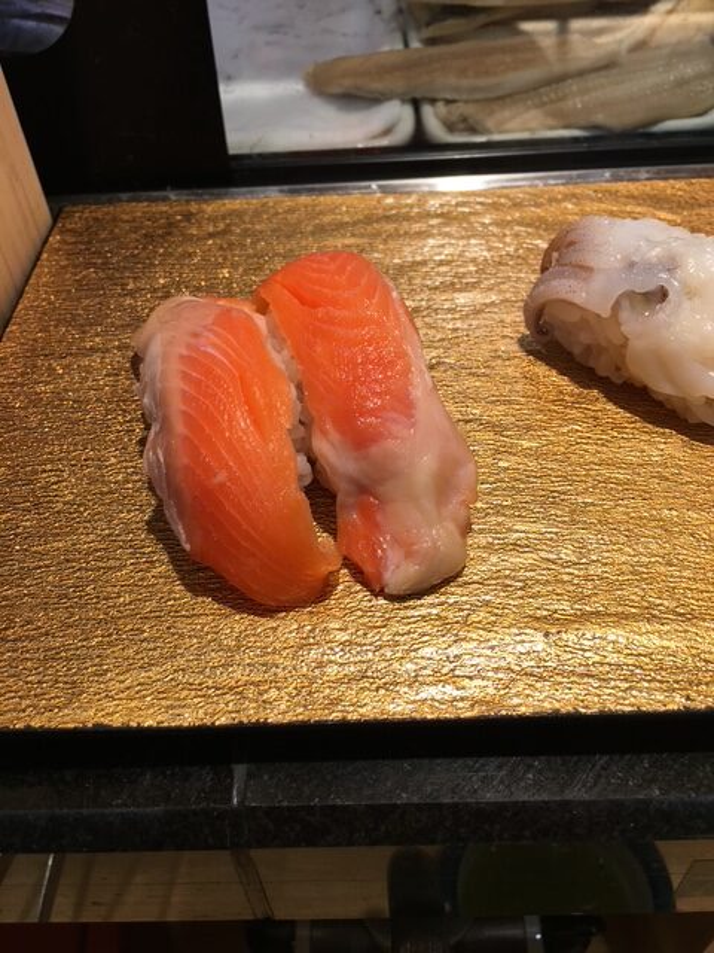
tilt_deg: -46.0
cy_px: 476
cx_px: 357
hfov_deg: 48.2
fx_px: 798
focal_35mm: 29
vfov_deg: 61.7
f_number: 2.2
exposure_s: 1/100
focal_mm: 4.15
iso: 32
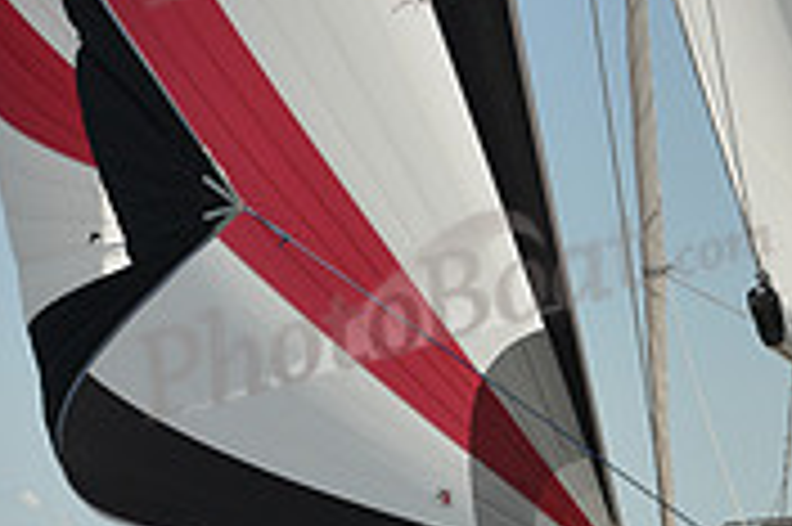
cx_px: 1008
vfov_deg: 5.9
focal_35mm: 231
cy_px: 474
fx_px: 5077
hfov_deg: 8.8
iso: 320
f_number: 13
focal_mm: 70
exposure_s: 1/800
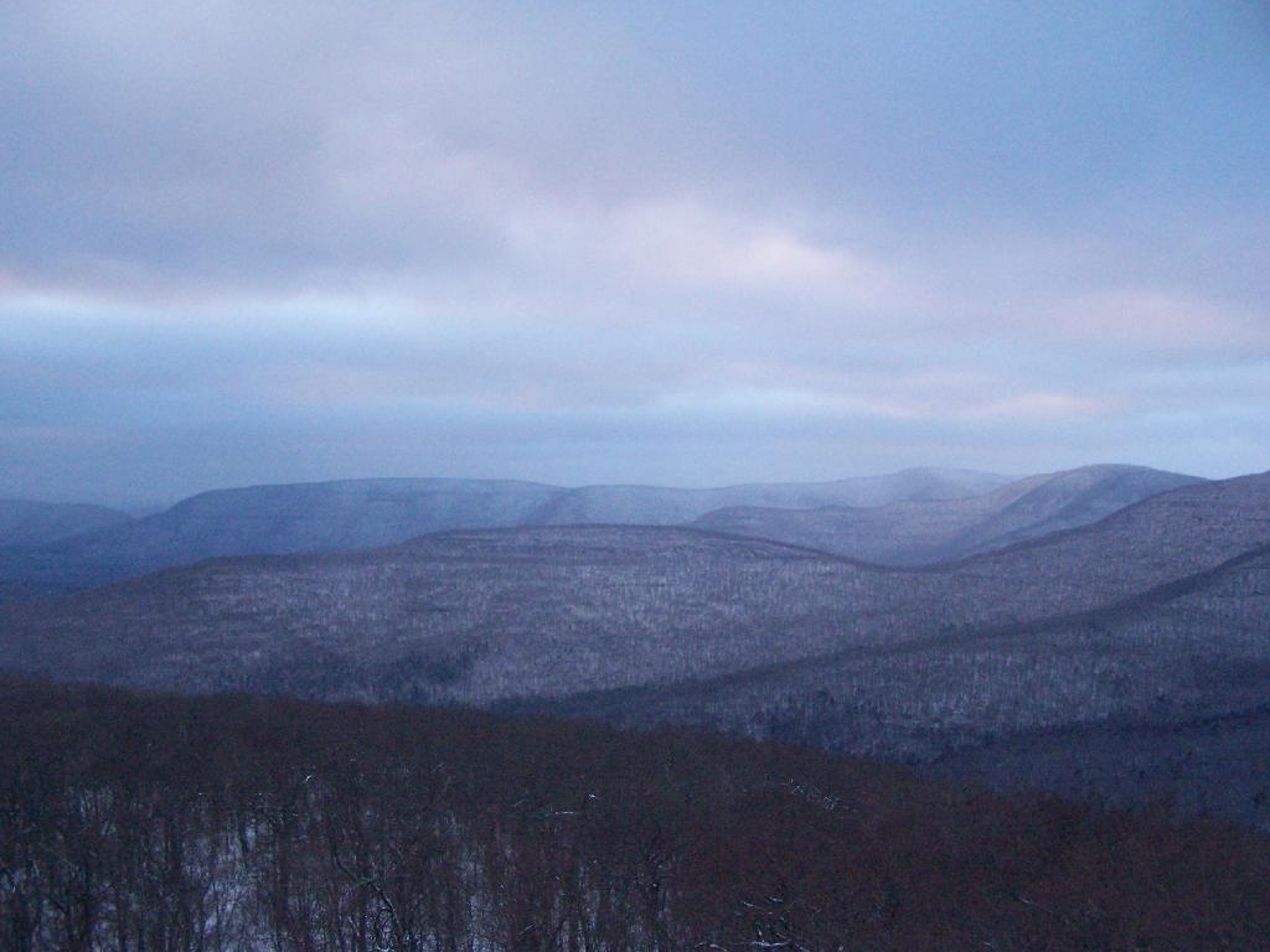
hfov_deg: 49.0
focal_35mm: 38
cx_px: 635
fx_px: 1394
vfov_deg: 37.7
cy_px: 476
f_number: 2.8
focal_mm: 6.3
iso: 400
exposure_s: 1/200
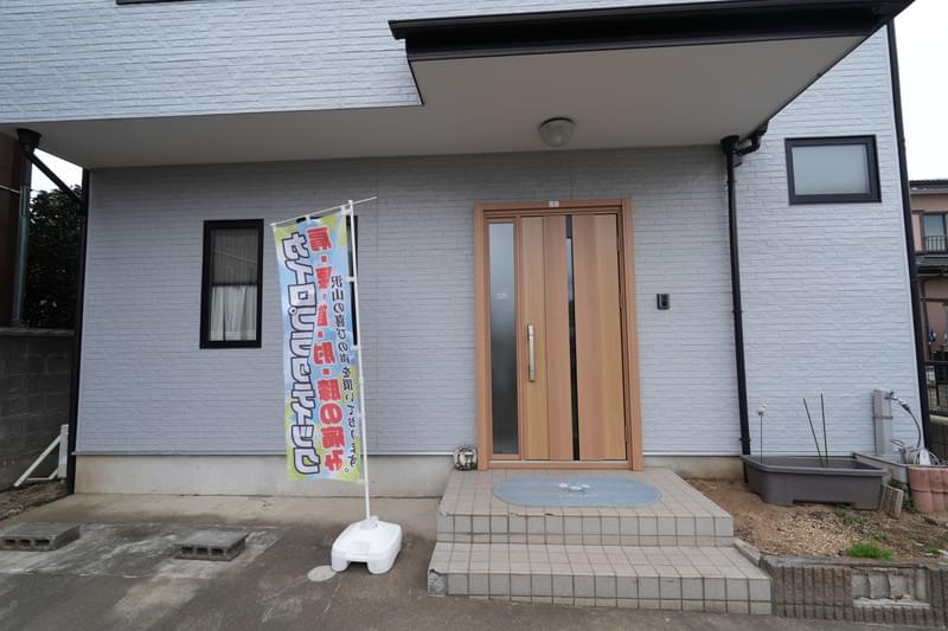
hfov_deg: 95.0
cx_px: 474
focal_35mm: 16
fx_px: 434
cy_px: 316
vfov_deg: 72.0
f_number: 5.6
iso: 100
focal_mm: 16.5
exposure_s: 1/160
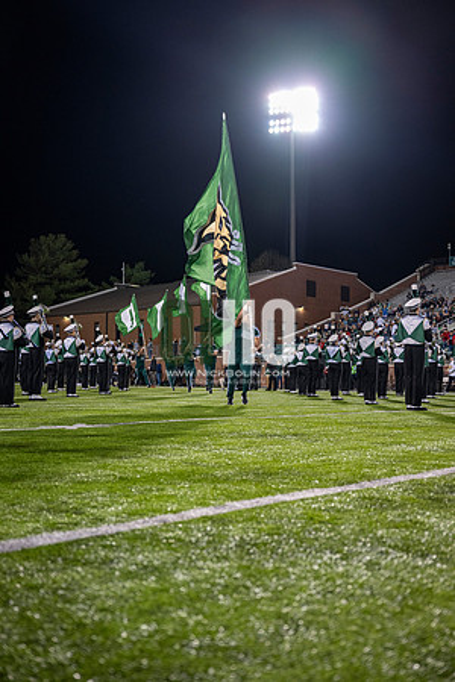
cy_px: 341
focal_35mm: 41
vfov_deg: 47.4
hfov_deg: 32.6
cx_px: 228
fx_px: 777
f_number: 3.2
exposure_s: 1/500
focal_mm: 41
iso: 1250
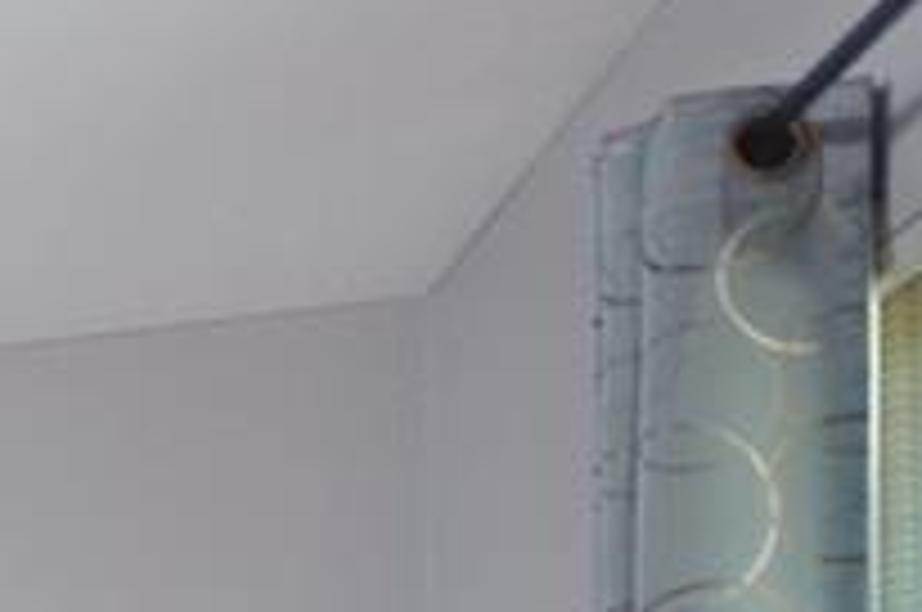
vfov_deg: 15.3
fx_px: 1918
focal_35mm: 75
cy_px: 1143
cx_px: -1192
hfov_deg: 15.9
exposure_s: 1/50
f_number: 4
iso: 800
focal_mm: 10
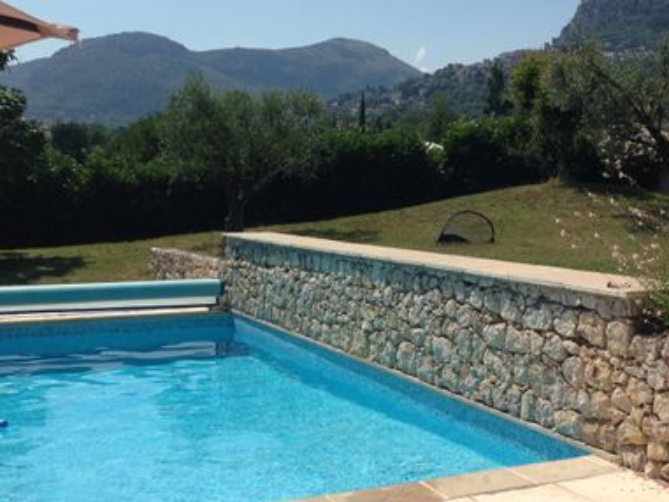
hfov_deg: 36.5
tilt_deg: -2.8
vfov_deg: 28.0
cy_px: 255
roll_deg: -1.3
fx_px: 1005
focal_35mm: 52
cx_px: 441
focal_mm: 4.12
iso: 50
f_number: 2.4
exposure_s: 1/2262
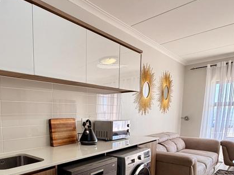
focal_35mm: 27
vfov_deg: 48.9
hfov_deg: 62.0
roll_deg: +1.1
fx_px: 182
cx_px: 61
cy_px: 136
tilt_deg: -5.8
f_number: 2.2
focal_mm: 2.22
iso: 100
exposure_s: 1/100
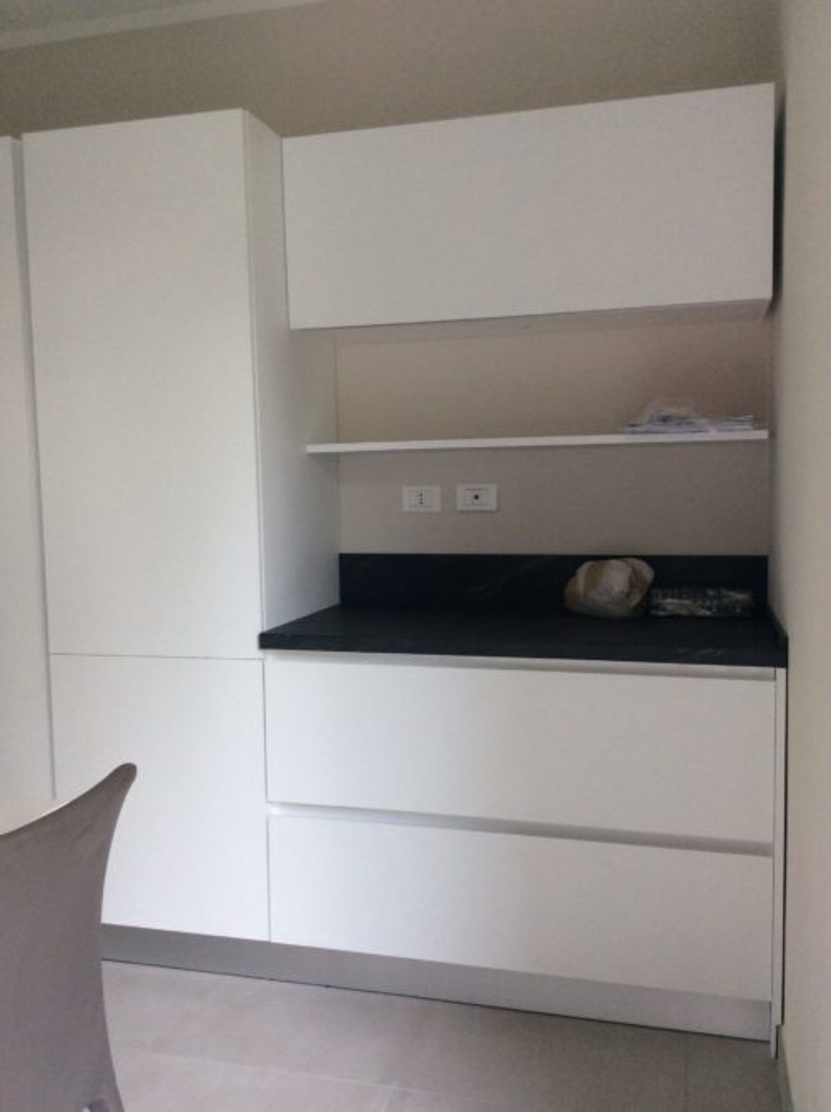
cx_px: 416
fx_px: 1027
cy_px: 556
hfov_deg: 44.1
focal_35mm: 32
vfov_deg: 56.9
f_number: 2.4
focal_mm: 3.3
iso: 50
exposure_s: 1/25
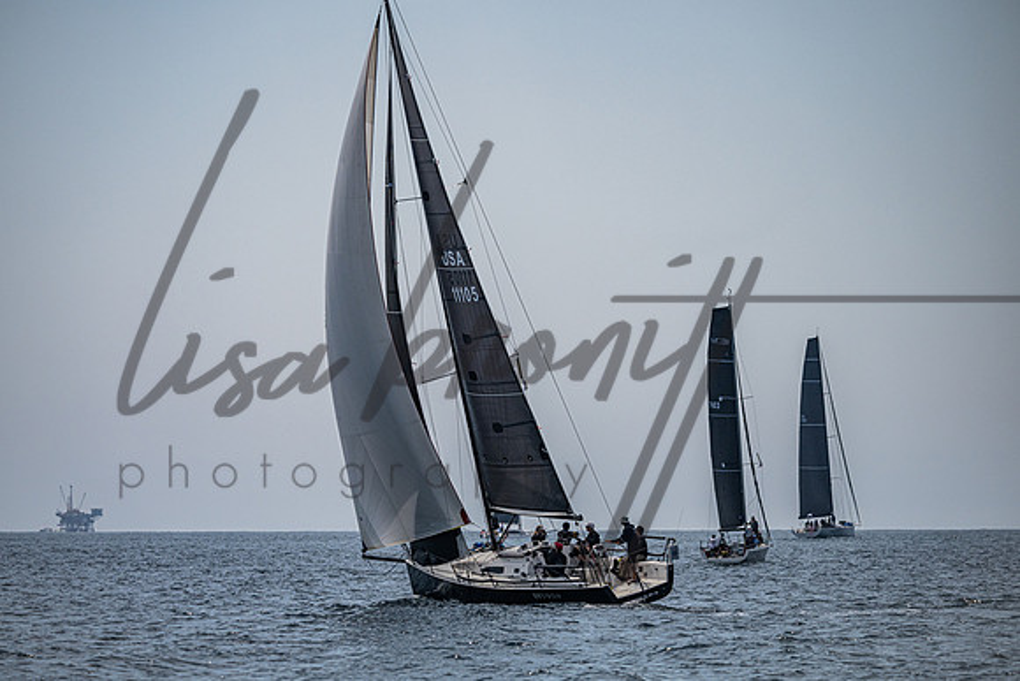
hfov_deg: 9.9
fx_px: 5875
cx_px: 484
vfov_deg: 6.6
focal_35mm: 207
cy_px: 342
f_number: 5
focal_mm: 190
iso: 400
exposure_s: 1/8000
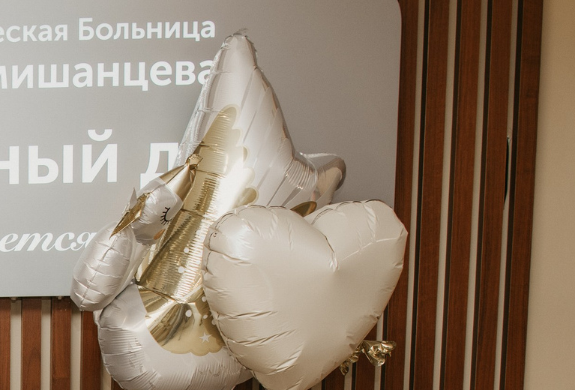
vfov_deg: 15.2
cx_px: -282
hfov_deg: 20.4
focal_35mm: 85
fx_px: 1365
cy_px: 559
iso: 125
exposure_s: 1/160
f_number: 4
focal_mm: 24
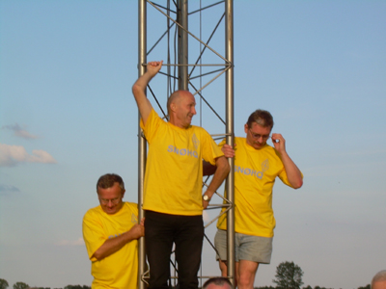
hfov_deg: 17.9
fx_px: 1227
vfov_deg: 13.5
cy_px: 144
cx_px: 193
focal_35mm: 110
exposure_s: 1/125
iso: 50
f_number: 8
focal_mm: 18.9
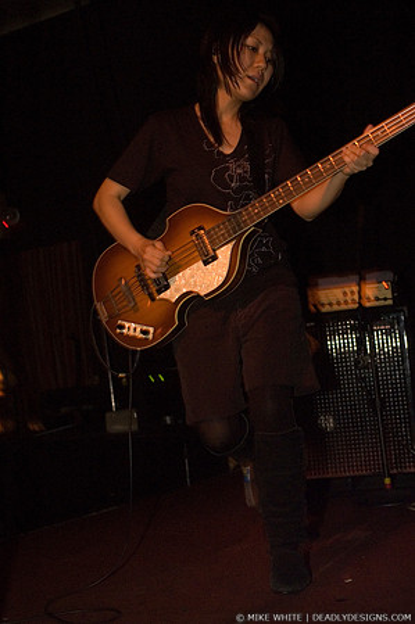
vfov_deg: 37.9
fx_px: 910
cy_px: 312
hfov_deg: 25.7
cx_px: 208
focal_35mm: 52
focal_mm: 35
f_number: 2.8
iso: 1600
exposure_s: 1/30
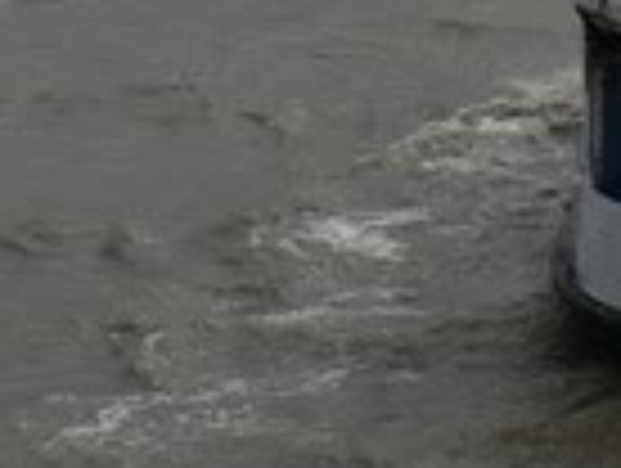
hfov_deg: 8.4
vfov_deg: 6.3
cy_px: -711
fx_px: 4061
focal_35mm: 226
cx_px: 1143
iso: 80
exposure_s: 1/640
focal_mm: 6.4
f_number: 5.6
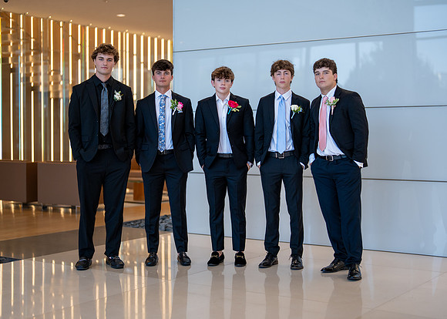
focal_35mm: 58
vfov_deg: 24.3
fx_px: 740
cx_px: 234
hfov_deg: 33.6
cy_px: 147
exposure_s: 1/1250
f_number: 1.2
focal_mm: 50
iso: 400
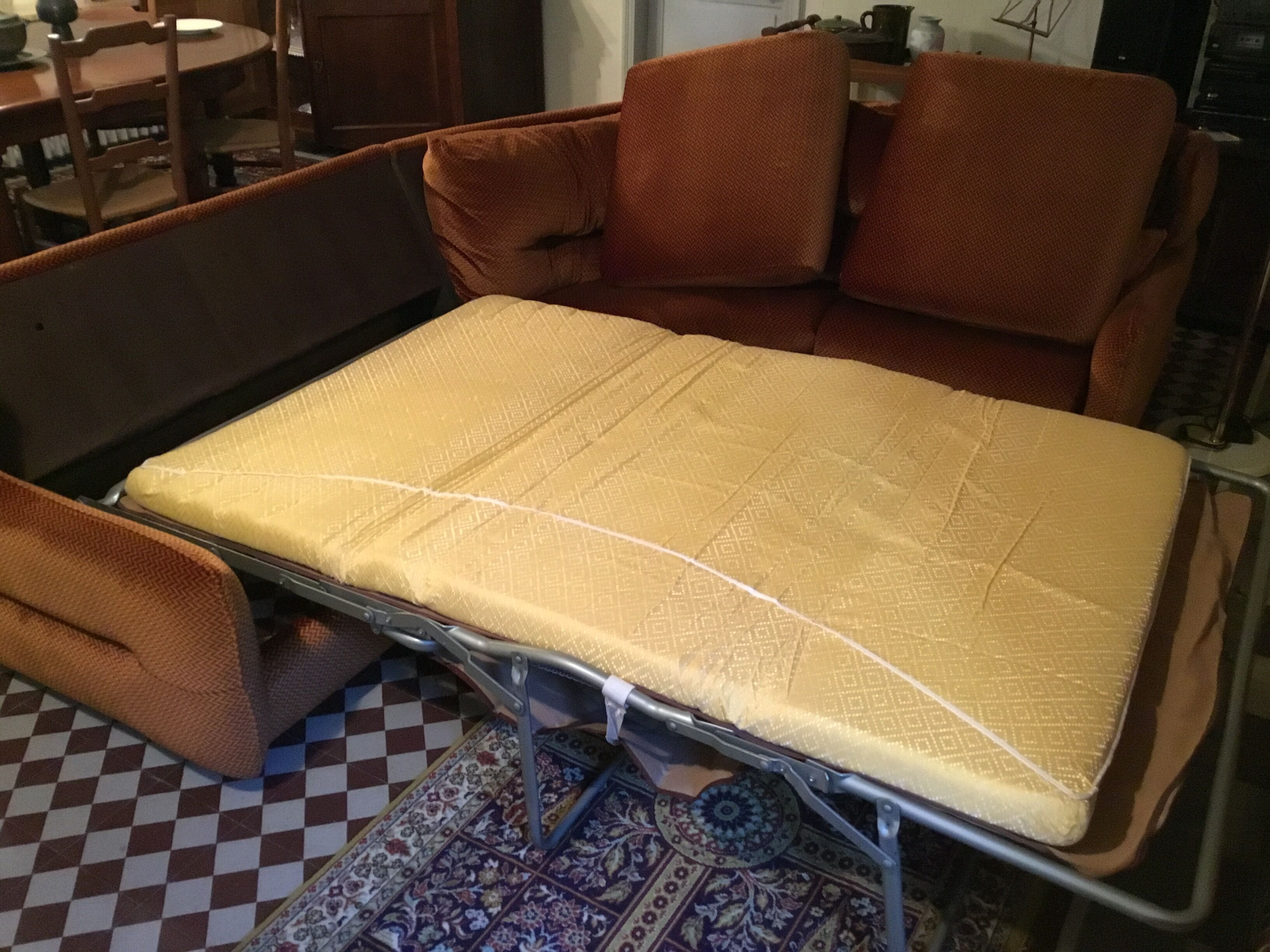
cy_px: 476
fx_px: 1137
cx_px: 635
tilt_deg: -30.0
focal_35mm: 31
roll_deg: -0.9
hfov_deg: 58.4
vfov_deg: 45.4
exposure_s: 1/17
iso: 320
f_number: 2.4
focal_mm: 3.3
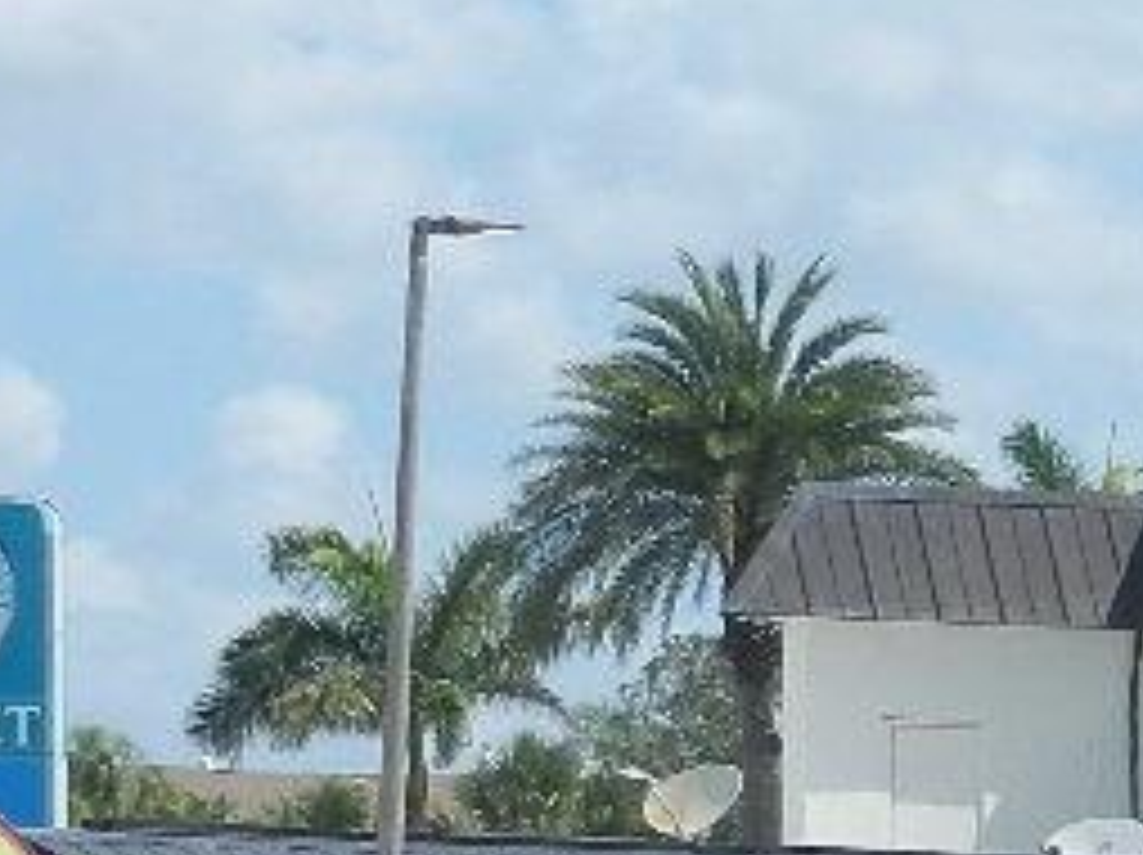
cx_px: 2254
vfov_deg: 4.7
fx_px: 10391
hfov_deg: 6.1
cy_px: 1242
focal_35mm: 315
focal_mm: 14.1
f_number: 4.8
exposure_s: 1/1000
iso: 160
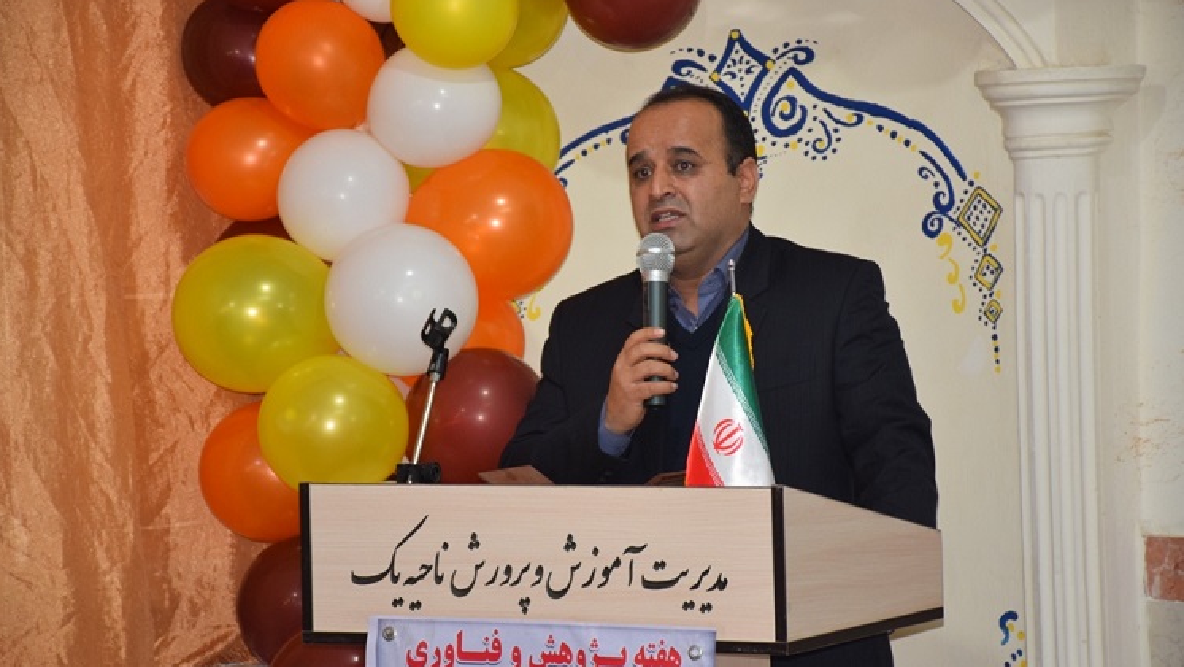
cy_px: 383
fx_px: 4961
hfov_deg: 13.6
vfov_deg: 7.7
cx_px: 592
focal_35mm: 158
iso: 800
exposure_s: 1/60
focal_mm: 100
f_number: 5.6
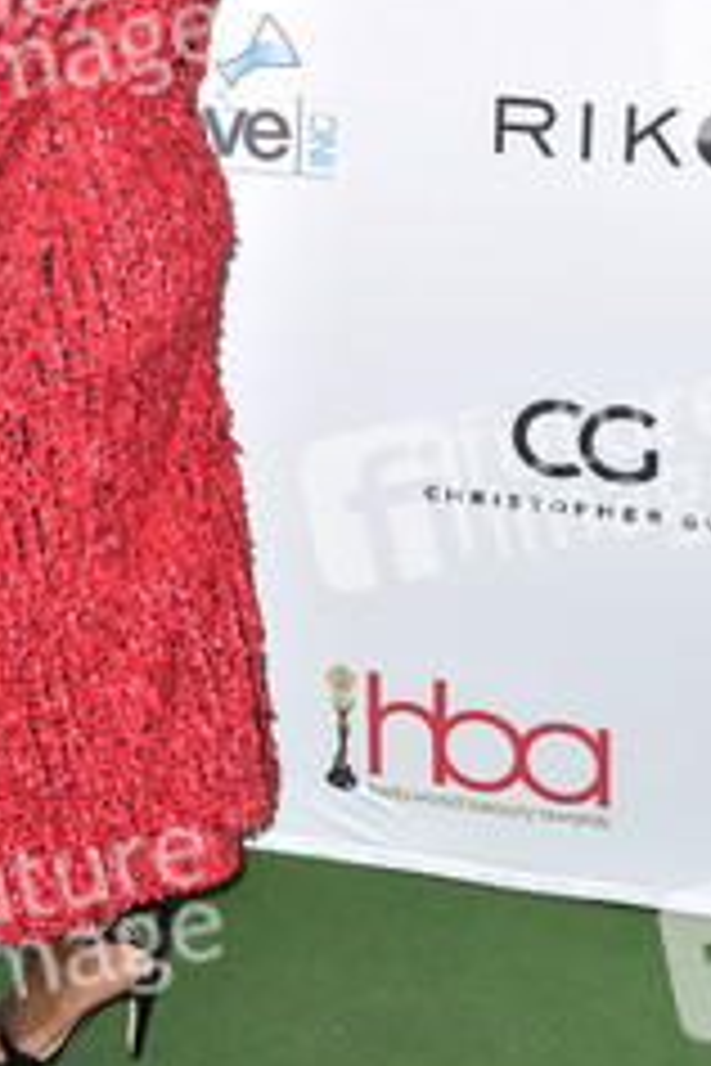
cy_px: 261
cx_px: 124
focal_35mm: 59
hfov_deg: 22.6
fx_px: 1748
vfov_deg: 33.2
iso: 400
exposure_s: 1/250
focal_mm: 35
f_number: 6.3
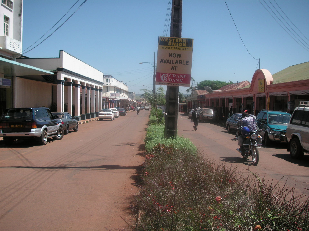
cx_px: 154
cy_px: 116
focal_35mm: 38
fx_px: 339
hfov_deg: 49.0
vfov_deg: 37.7
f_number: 3.3
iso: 50
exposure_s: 1/750
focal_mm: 6.3
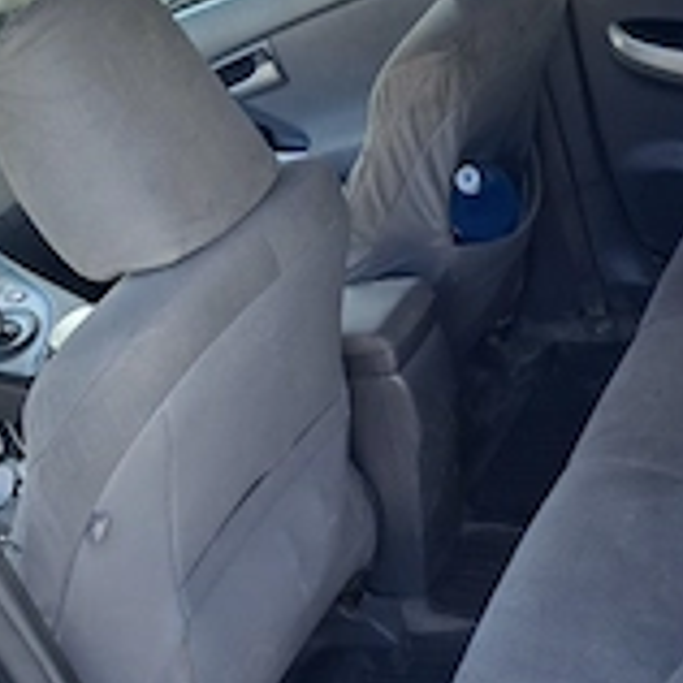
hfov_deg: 29.7
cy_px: 458
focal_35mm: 56
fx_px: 1250
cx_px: 562
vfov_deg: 30.3
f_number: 1.8
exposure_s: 1/137
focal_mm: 4.65
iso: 32
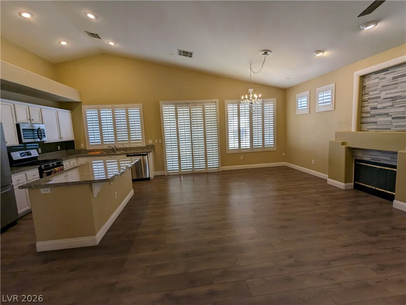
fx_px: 188
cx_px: 203
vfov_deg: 78.1
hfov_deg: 94.5
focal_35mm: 16
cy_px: 152
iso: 59
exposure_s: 1/120
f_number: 2.2
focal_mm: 2.35
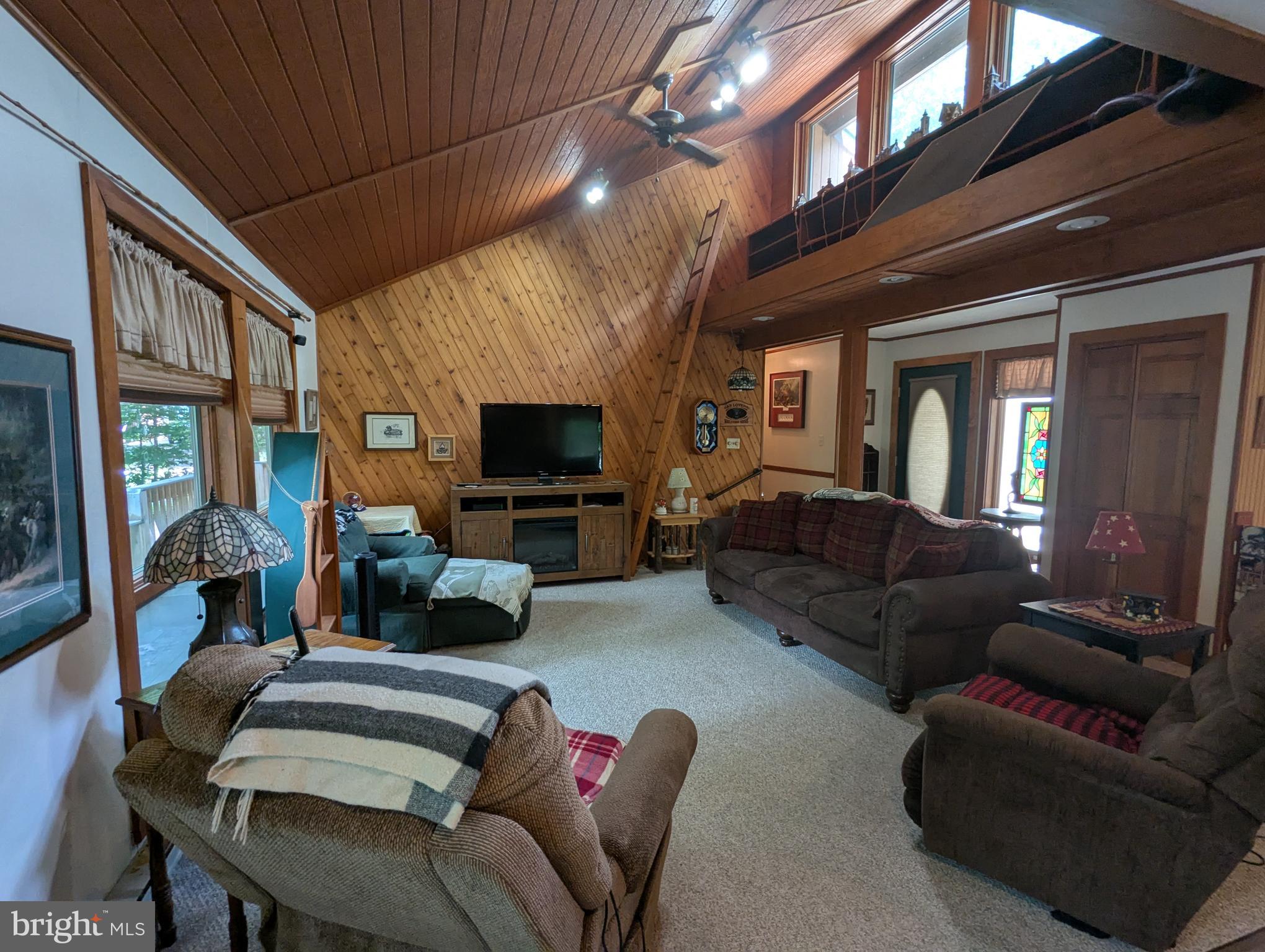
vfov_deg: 78.2
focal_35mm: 16
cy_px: 476
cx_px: 632
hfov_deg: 94.4
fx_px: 586
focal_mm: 2.35
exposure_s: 1/60
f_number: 2.2
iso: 160
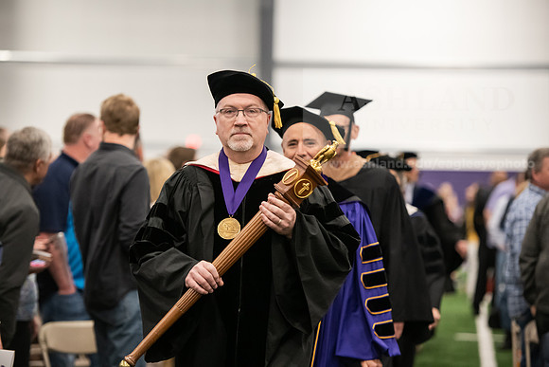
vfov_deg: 9.8
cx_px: 274
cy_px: 184
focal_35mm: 140
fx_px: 2135
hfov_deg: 14.7
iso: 3200
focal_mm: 140
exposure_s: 1/200
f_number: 3.2
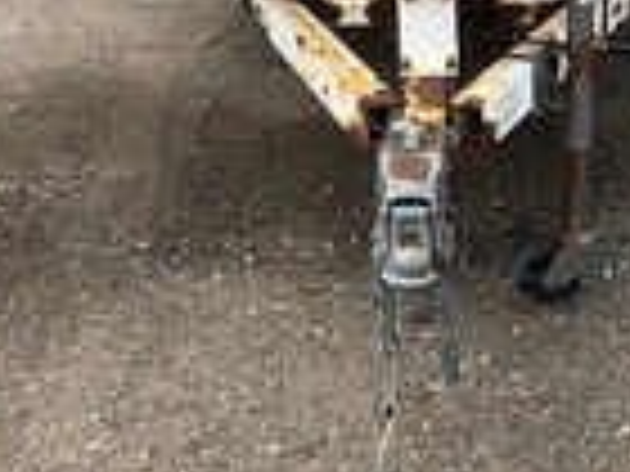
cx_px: 477
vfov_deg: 17.2
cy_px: -54
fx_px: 1511
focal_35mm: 83
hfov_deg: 23.3
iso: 25
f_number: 1.8
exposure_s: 1/997
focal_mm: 3
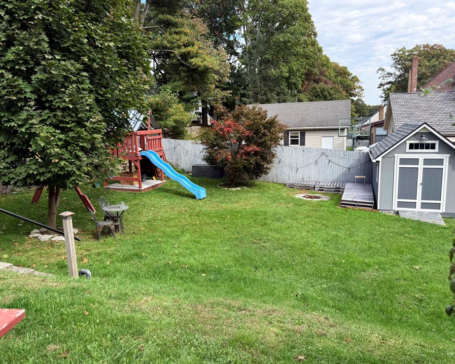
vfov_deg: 54.9
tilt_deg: -10.5
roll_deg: +1.2
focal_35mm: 26
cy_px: 182
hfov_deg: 66.0
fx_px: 350
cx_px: 235
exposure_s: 1/1156
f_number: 1.78
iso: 100
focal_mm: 6.76
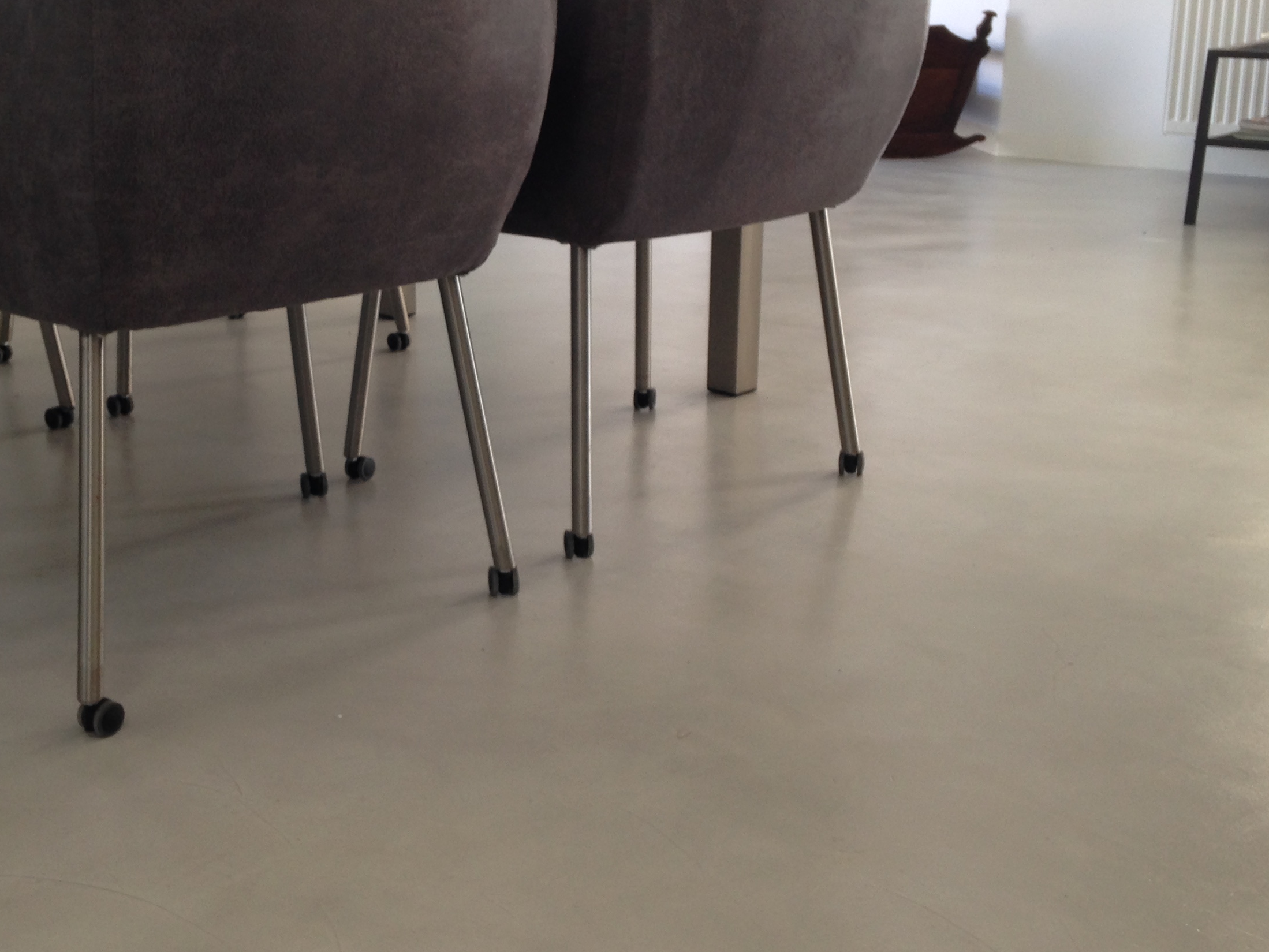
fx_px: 1797
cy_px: 337
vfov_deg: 29.5
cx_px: 450
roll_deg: +0.9
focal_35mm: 49
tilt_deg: -14.3
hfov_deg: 38.6
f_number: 2.4
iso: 50
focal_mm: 4.12
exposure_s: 1/24
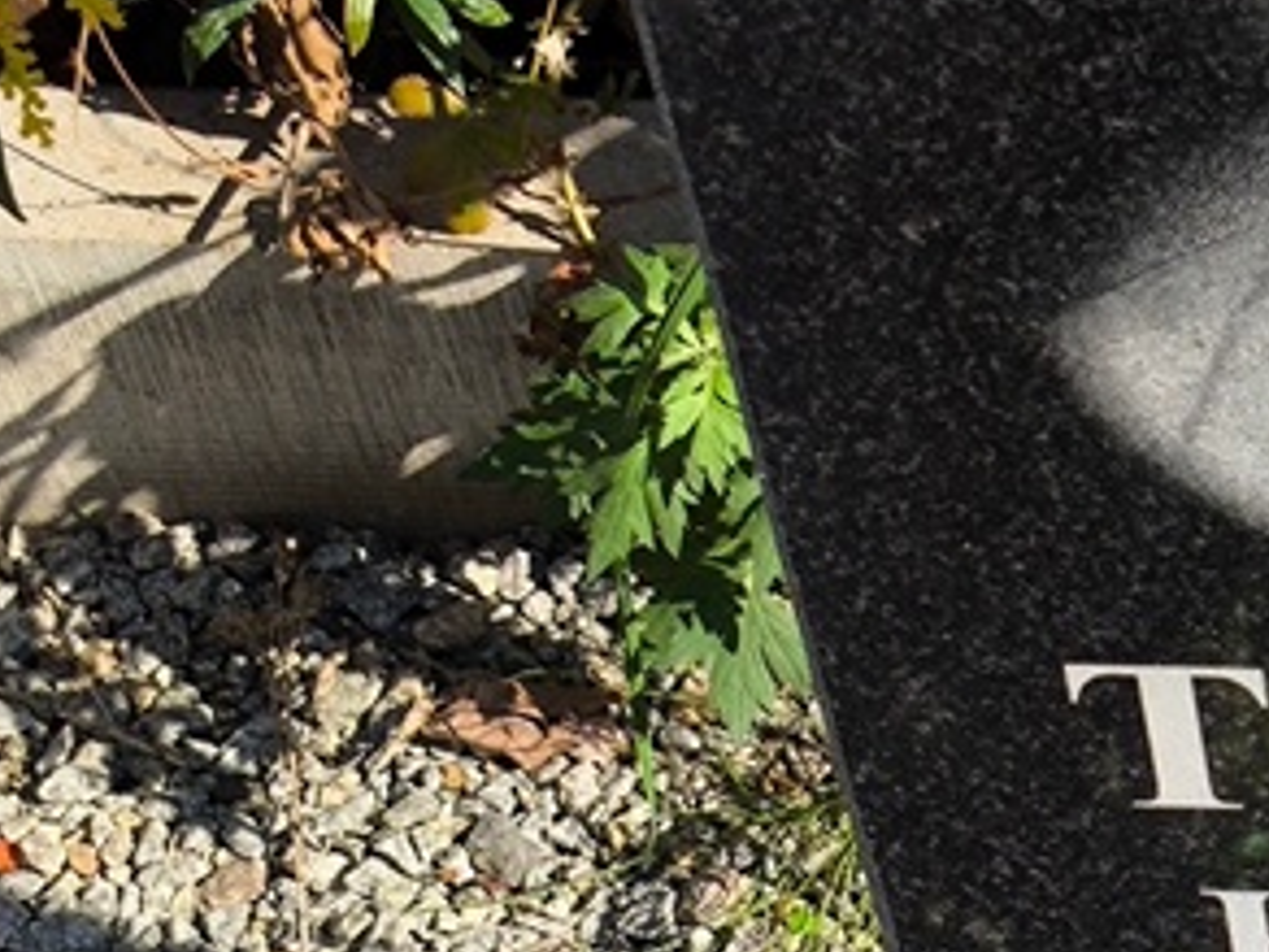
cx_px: 1597
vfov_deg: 10.8
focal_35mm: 137
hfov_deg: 13.9
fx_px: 5022
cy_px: 665
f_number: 1.7
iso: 50
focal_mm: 4.71
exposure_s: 1/983
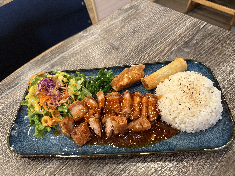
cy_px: 88
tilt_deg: -51.4
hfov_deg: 71.6
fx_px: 163
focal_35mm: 24
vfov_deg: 56.8
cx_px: 118
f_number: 1.78
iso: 160
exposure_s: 1/60
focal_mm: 6.76
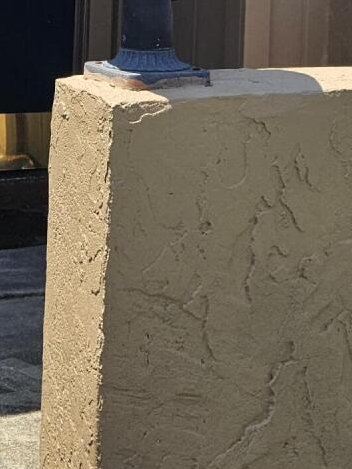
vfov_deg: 18.9
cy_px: -105
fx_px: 1328
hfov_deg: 15.1
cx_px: 109
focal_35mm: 98
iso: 50
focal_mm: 5.4
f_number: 1.8
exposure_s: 1/2000
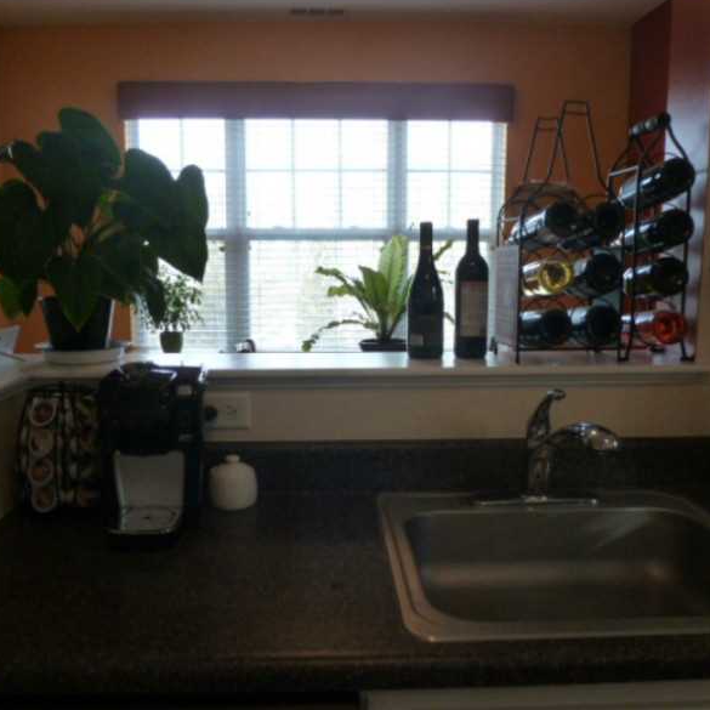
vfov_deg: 55.6
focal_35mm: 29
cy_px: 347
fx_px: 673
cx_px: 334
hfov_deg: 55.6
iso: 250
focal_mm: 4.3
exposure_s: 1/60
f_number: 3.3
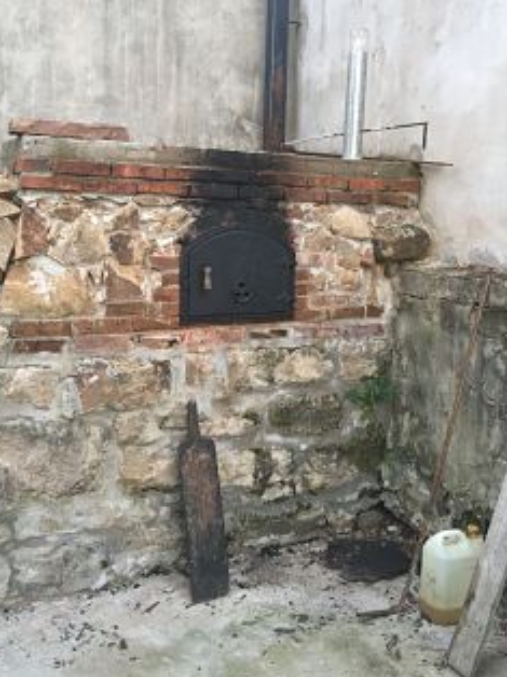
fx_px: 724
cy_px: 257
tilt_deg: -0.9
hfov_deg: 38.6
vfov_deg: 49.7
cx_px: 259
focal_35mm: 37
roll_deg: -1.6
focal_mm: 4.15
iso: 64
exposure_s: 1/33
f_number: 2.2
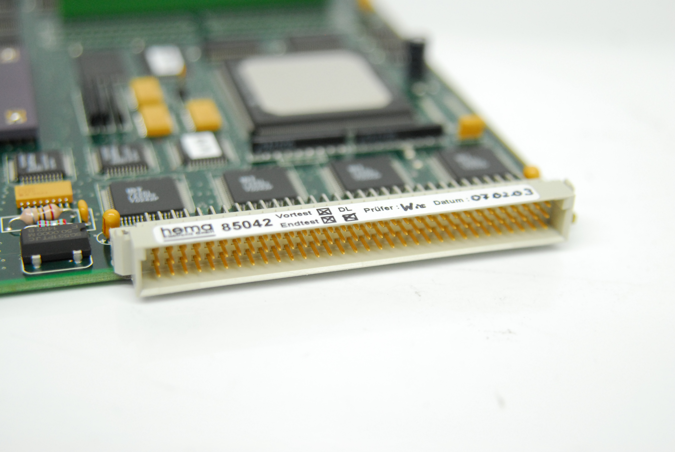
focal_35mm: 60
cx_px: 338
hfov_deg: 33.4
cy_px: 226
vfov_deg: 22.7
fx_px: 1126
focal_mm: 40
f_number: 3.3
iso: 800
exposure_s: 1/125
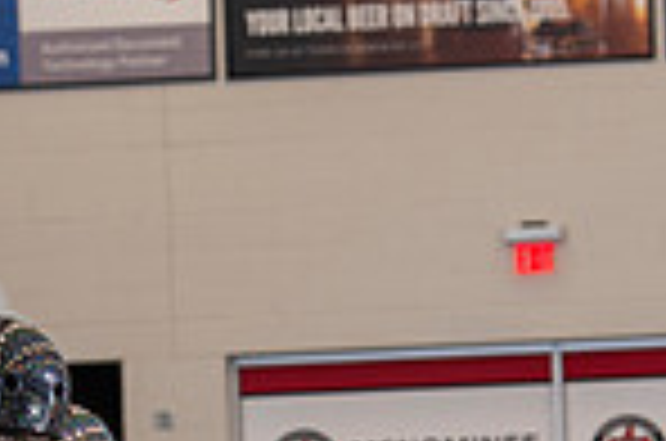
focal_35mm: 393
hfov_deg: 5.3
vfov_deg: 3.5
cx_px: 243
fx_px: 7255
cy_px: 821
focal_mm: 100
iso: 640
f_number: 5.6
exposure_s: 1/160
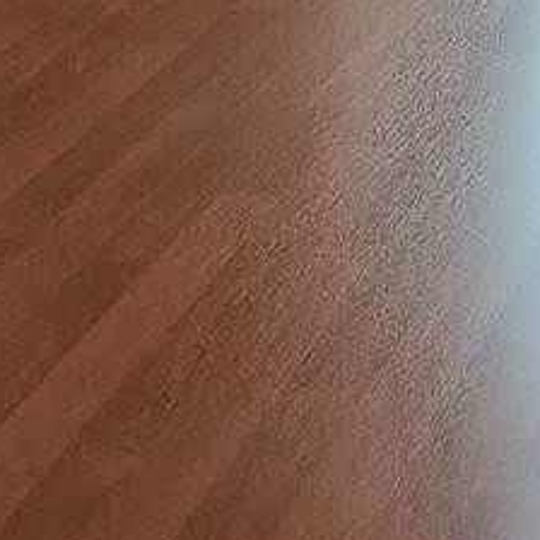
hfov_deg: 11.0
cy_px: -680
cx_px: 1066
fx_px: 2559
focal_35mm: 145
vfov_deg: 10.6
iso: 160
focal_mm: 6.4
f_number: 1.8
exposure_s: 1/120
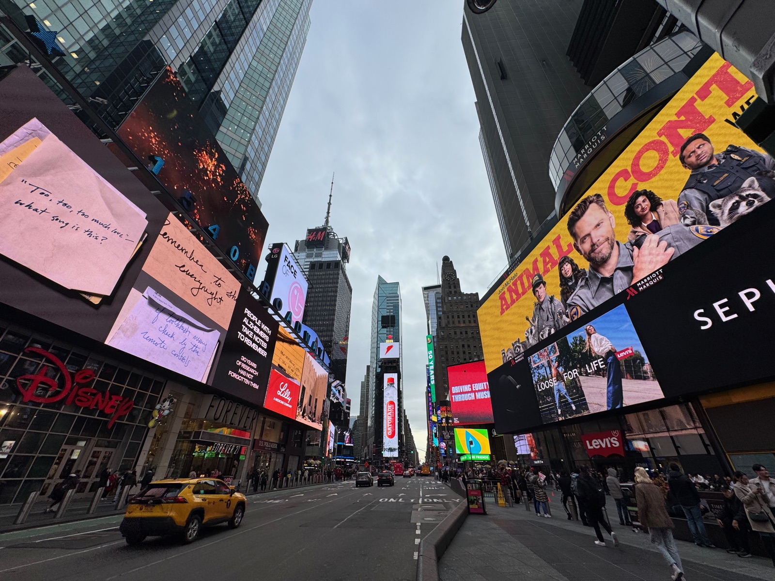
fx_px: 313
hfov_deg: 102.1
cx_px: 388
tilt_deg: +29.9
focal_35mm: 14
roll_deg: -1.2
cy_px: 290
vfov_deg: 85.7
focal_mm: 2.22
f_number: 2.2
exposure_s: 1/1198
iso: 50
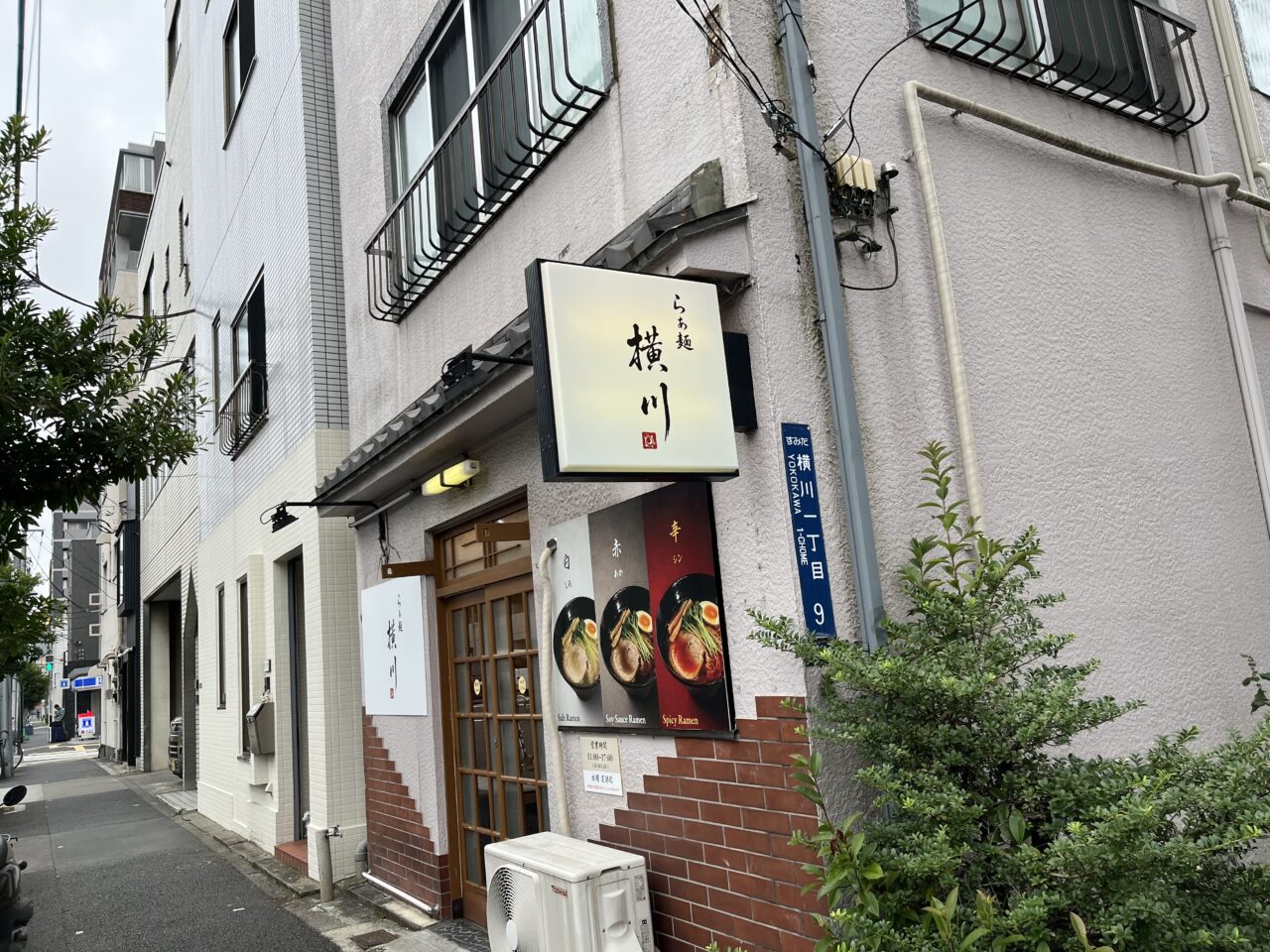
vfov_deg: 53.1
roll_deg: +6.1
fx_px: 954
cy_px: 476
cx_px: 635
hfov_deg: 67.3
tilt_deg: +8.5
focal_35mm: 26
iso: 50
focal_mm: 5.1
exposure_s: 1/777
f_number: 1.6
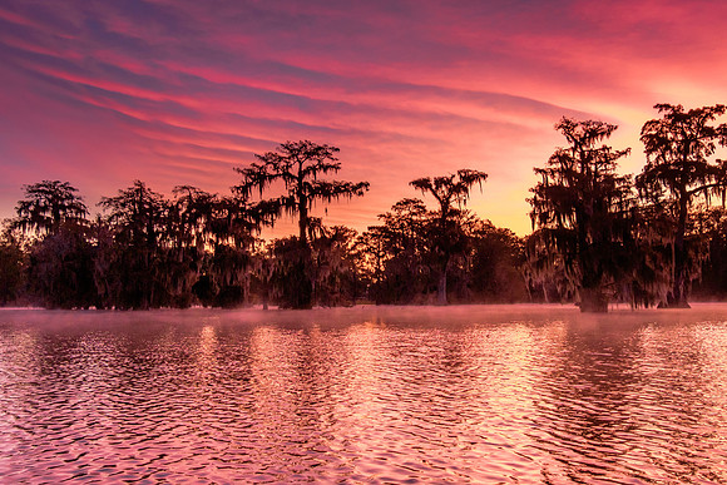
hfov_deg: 48.4
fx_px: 808
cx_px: 364
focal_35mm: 40
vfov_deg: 33.4
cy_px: 242
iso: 1000
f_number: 8
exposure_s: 1/60
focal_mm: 26.6
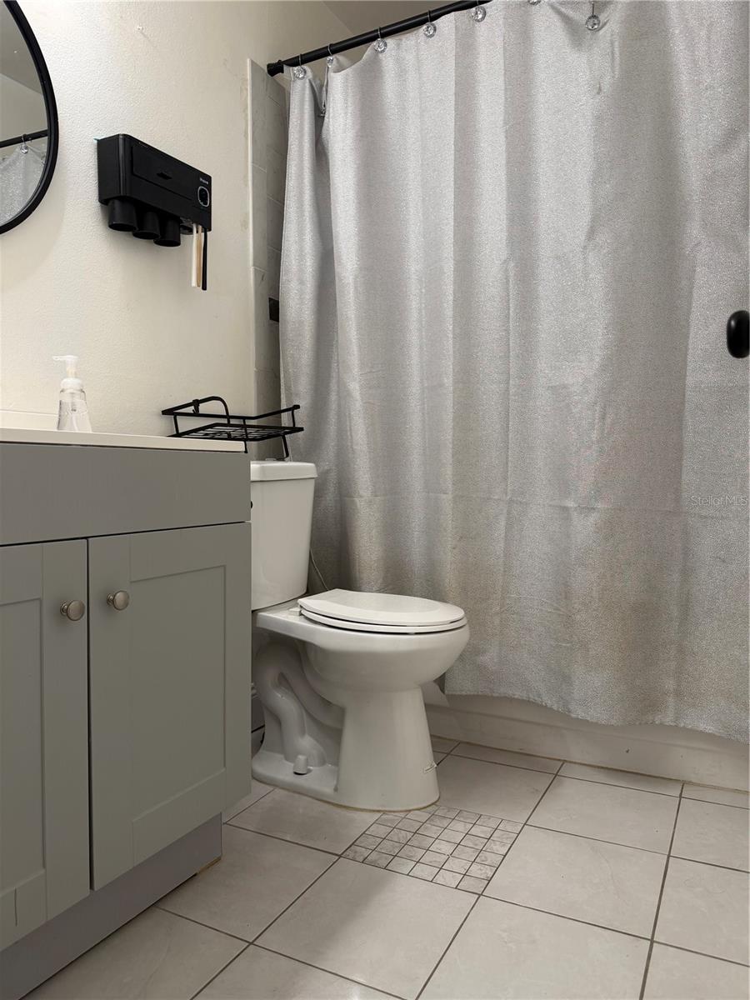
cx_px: 375
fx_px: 693
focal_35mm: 24
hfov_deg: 56.8
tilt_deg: -2.7
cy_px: 500
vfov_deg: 71.6
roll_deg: +0.7
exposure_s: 1/60
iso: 125
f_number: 1.78
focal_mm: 6.76
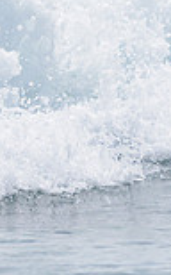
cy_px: 39
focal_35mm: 2257
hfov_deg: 0.6
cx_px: -232
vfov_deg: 0.9
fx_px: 16861
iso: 80
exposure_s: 1/2000
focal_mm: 480
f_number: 5.6
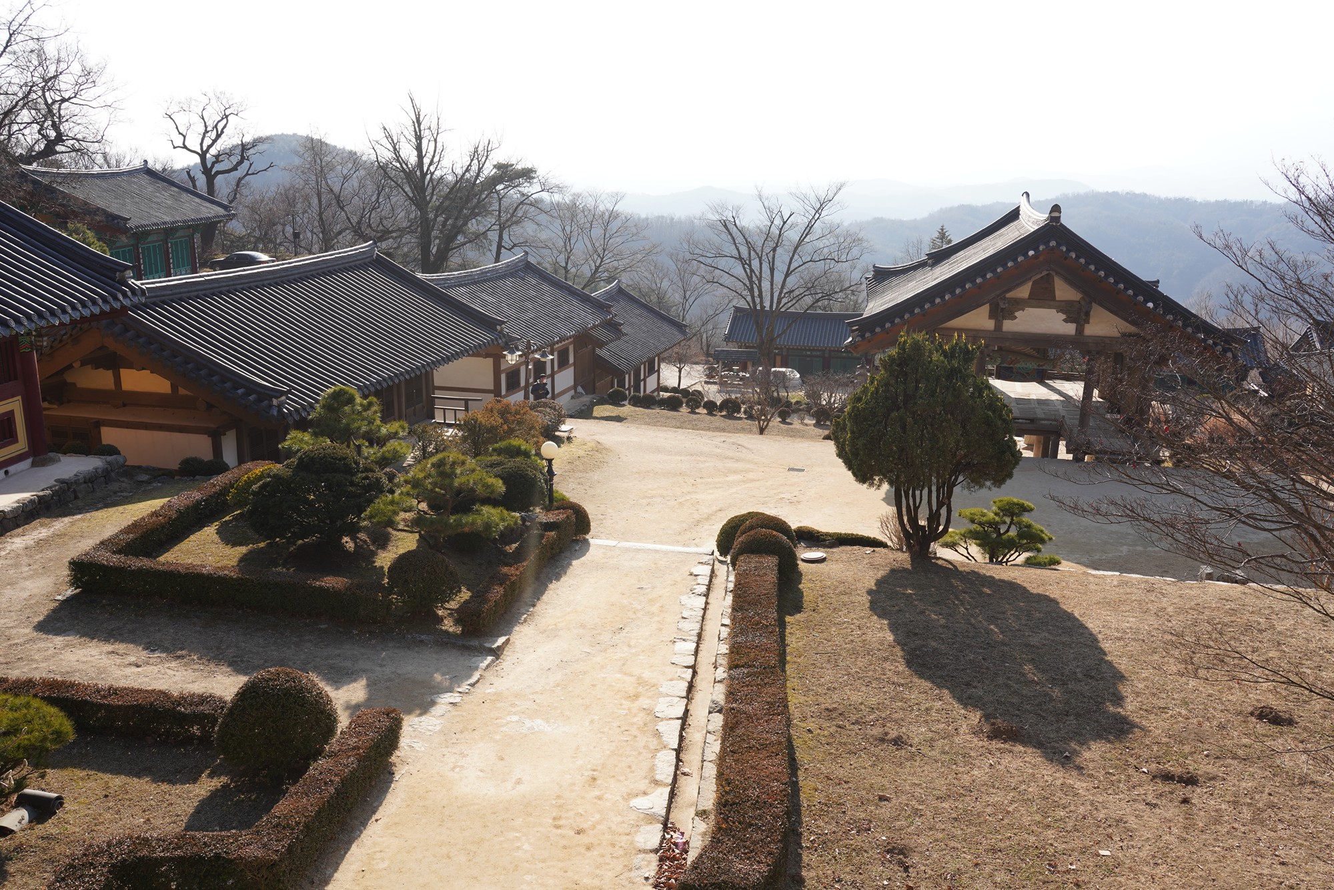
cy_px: 445
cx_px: 667
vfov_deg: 42.3
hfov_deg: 60.3
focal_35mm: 31
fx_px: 1149
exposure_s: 1/100
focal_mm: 31
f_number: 10
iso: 100
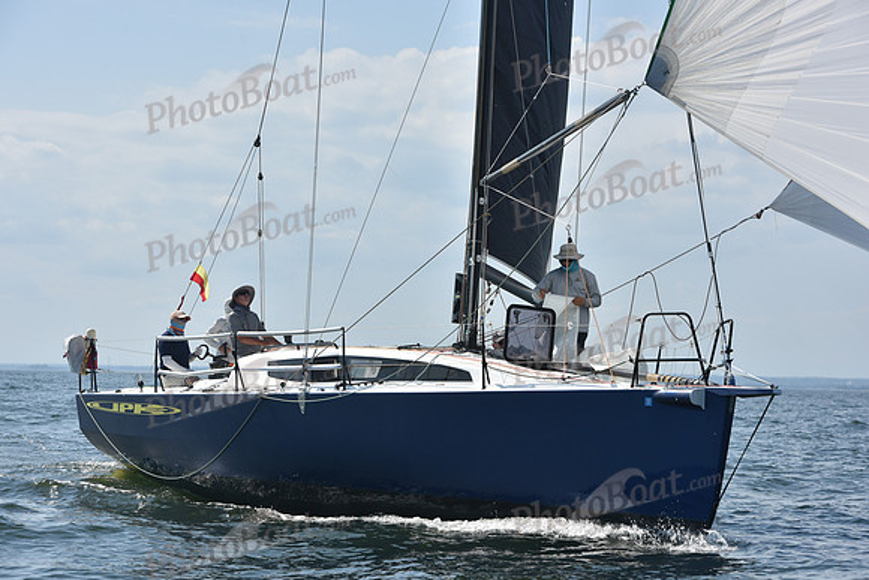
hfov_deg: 20.0
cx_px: 434
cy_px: 290
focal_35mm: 102
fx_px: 2463
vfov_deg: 13.4
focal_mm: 102
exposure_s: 1/1250
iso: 250
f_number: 8
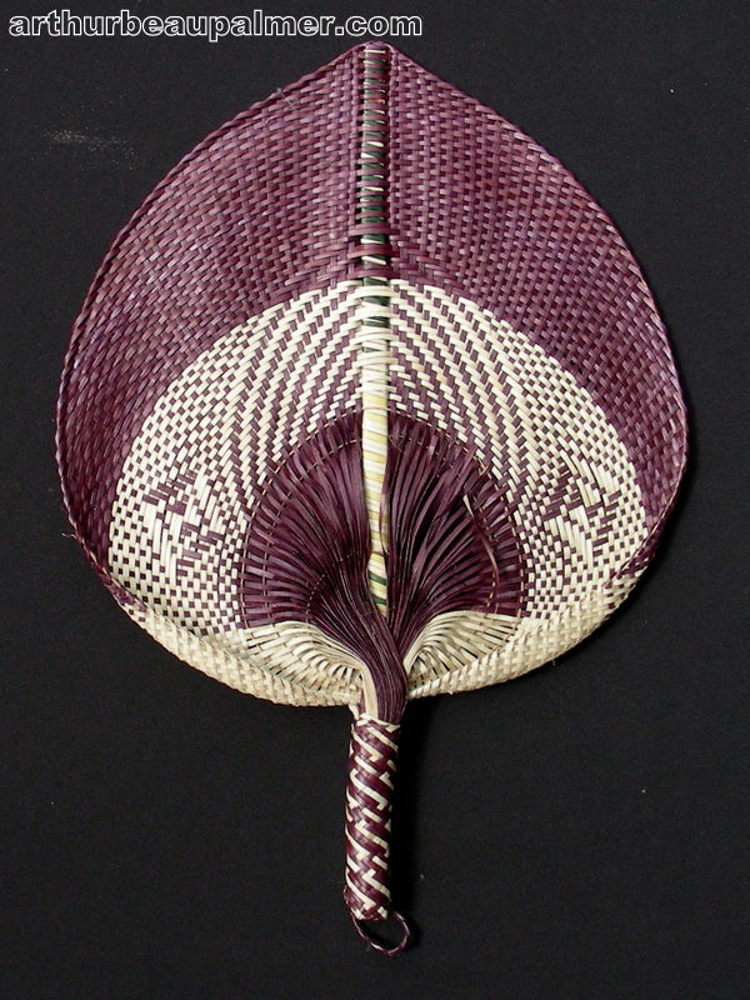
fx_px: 1098
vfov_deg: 49.0
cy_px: 500
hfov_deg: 37.7
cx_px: 375
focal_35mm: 38
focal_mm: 6.3
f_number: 4
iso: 50
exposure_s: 1/266
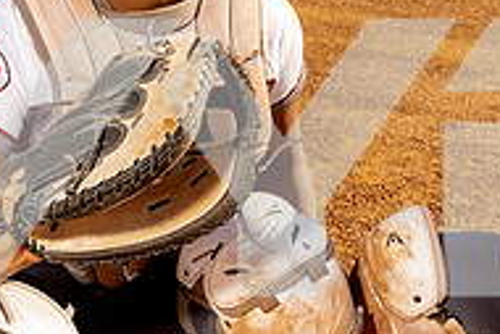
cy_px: 159
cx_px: 392
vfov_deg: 10.5
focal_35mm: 131
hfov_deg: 15.5
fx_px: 1821
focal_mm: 43
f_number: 7.1
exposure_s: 1/250
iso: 100
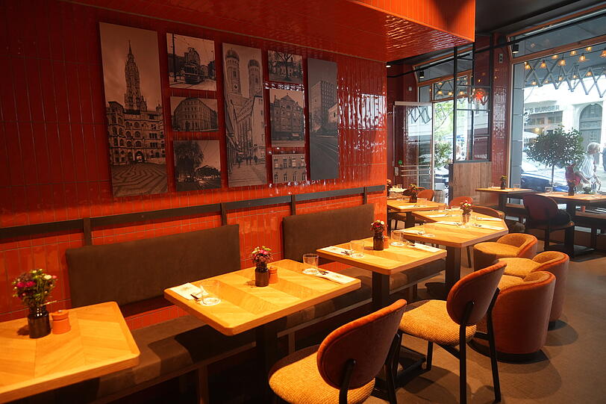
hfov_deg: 73.8
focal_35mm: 24
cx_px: 303
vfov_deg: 53.1
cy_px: 202
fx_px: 404
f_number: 4
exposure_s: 1/160
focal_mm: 24
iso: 1600
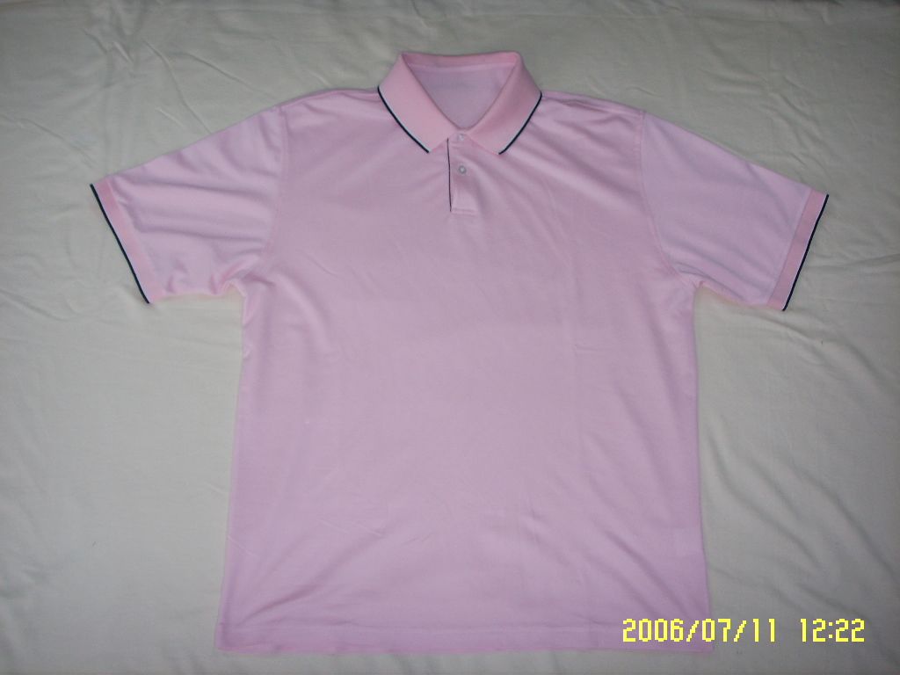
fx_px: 1014
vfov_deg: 36.8
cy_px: 338
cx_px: 450
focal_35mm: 39
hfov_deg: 47.9
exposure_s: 1/30
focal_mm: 6.6
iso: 50
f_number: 3.5
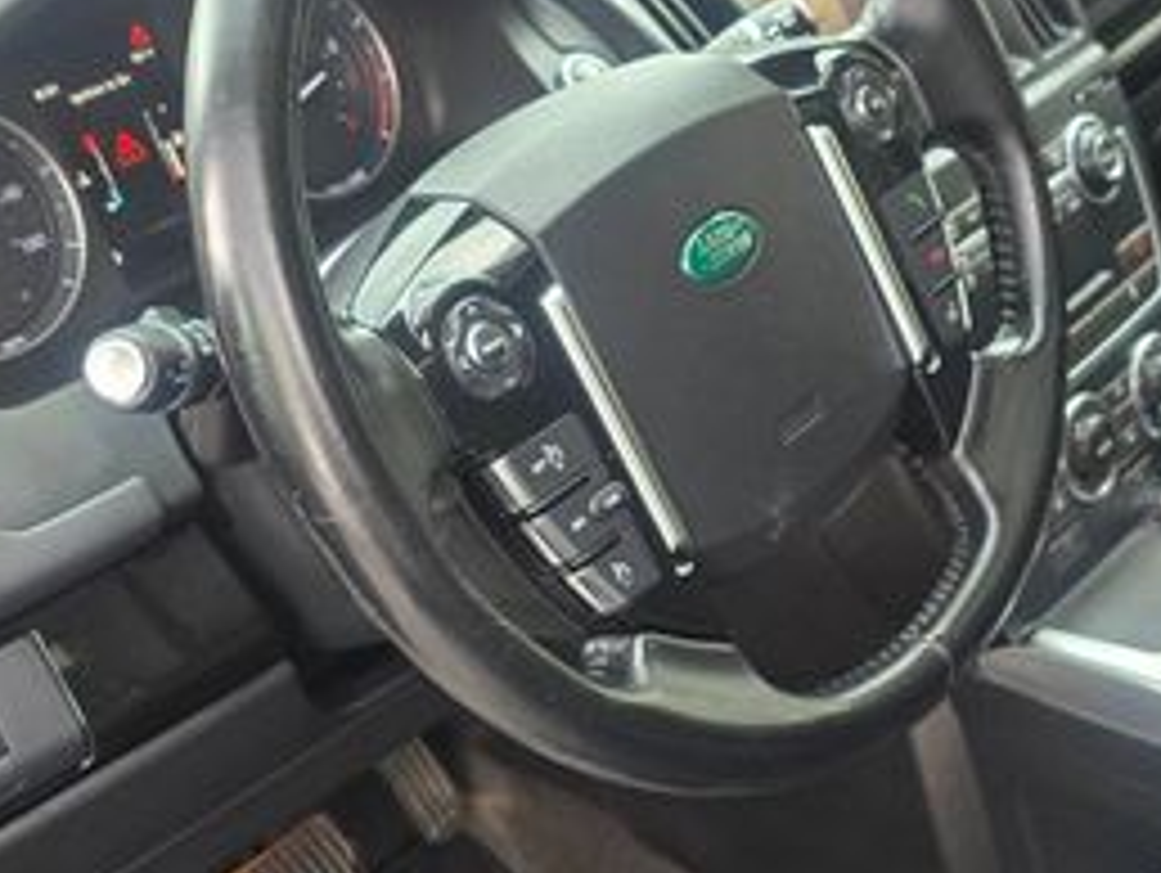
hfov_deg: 33.6
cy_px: 522
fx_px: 1914
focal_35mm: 57
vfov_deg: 25.7
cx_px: 706
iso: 160
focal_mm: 6.3
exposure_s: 1/180
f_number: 1.7
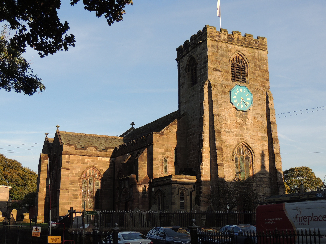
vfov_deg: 29.1
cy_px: 122
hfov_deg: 38.2
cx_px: 163
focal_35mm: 50
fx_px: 471
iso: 100
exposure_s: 1/500
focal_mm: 8.9
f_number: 3.6
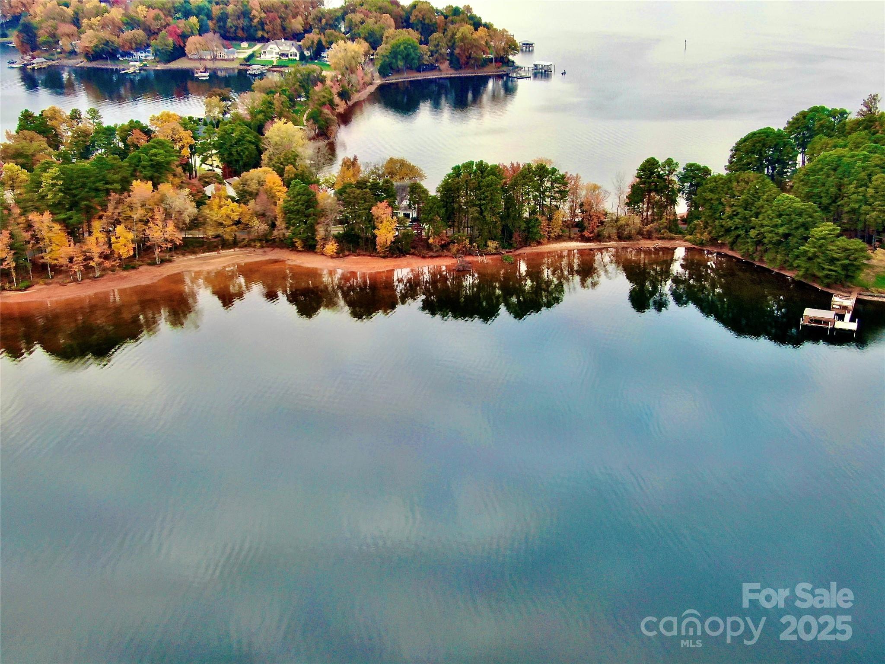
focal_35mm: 48
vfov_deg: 30.3
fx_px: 1227
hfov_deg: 39.7
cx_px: 442
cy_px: 332
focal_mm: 8.6
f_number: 3.8
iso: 100
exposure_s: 1/200
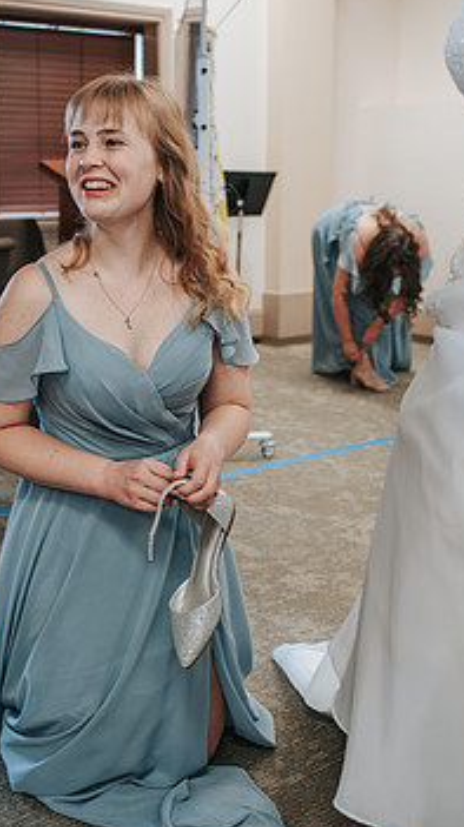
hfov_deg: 25.3
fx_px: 1030
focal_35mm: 47
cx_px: 174
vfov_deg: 43.7
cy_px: 401
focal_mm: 35
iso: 640
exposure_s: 1/125
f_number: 2.8
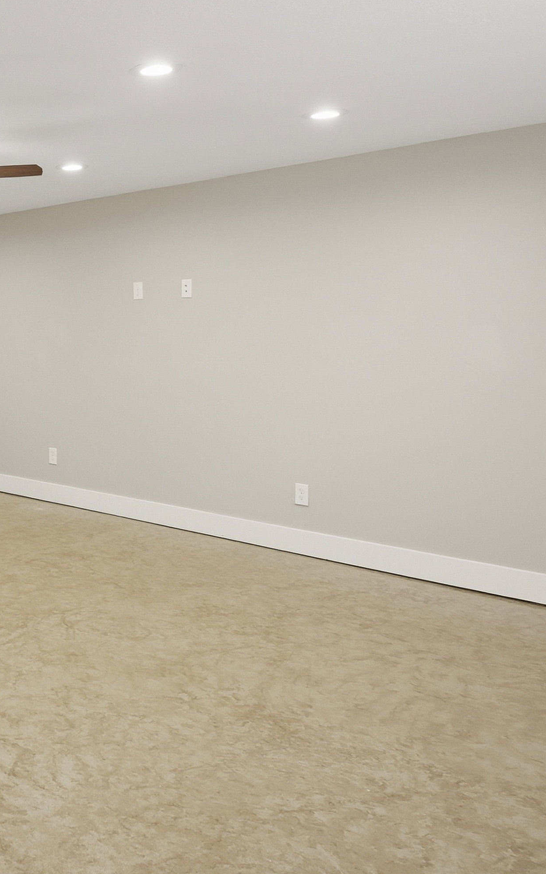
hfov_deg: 30.3
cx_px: -124
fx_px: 833
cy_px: 356
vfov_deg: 55.0
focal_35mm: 35
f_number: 8
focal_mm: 16
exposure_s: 1/50
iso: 125
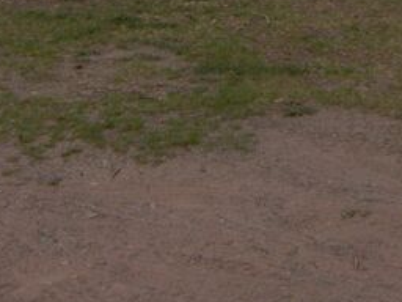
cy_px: -164
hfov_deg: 15.5
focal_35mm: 122
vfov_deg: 11.6
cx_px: 492
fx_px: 1417
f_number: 4.8
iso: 100
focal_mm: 8
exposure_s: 1/383
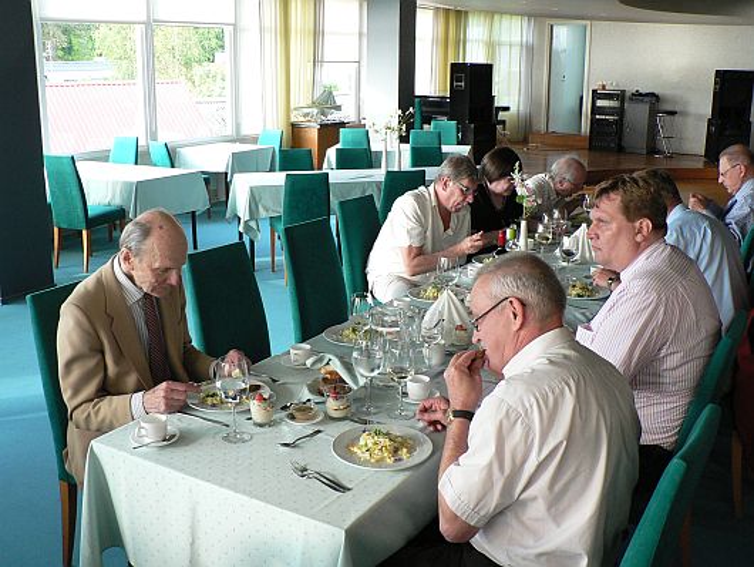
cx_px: 377
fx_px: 785
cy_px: 284
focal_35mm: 36
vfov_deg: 39.7
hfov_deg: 51.3
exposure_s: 1/60
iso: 200
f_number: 3.6
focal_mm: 6
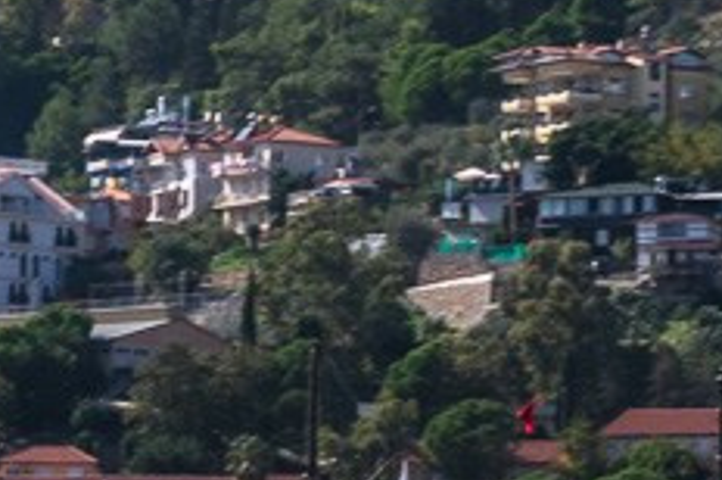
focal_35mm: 409
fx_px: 8191
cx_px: -439
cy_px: 1033
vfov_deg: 3.3
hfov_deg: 5.0
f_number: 9
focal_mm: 74
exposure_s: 1/500
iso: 100
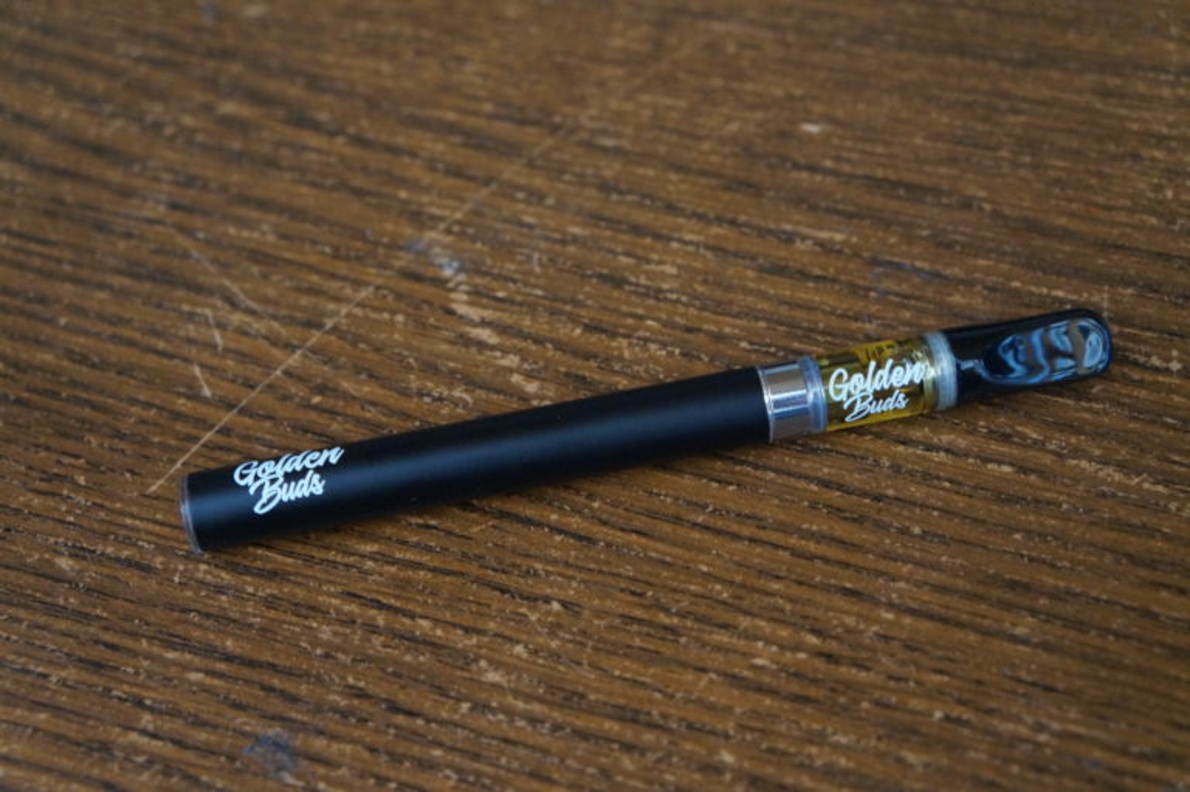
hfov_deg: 38.9
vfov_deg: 26.4
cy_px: 396
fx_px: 1685
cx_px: 595
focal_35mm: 51
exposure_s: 1/15
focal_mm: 34
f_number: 4.5
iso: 3200
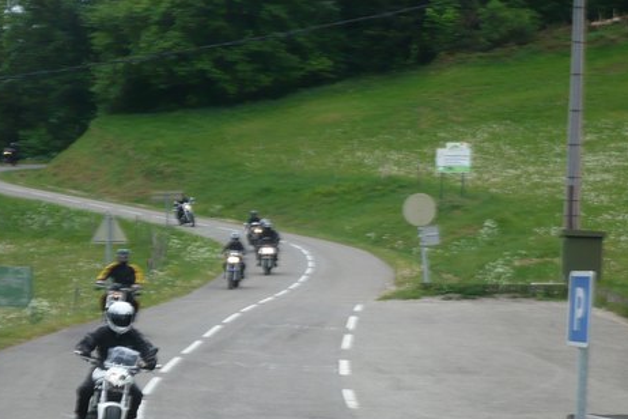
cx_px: 238
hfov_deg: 14.7
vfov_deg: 9.9
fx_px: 2425
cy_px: 282
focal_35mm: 139
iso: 100
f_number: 4.9
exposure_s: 1/50
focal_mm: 17
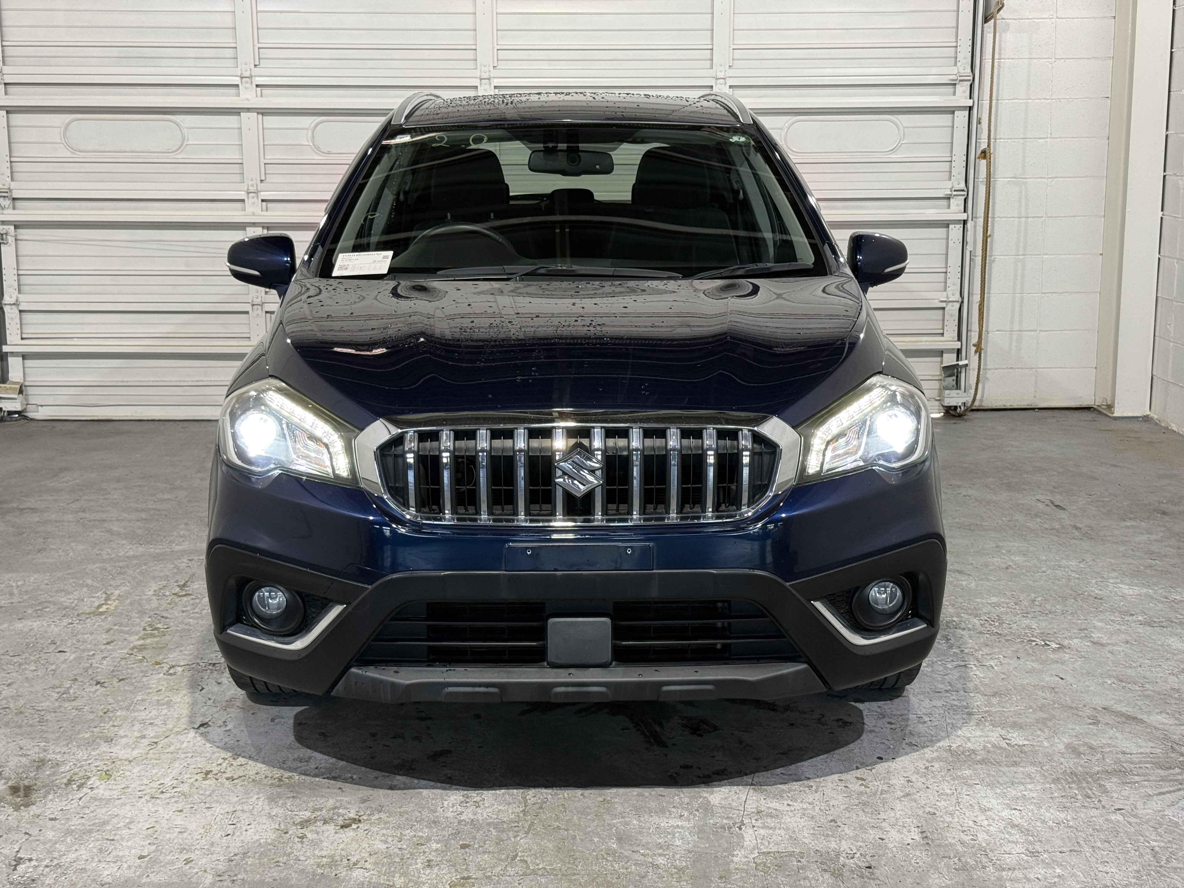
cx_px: 592
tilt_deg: -10.2
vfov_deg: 30.3
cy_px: 444
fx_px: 1642
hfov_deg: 39.7
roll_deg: -0.3
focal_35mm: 48
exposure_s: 1/60
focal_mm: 6.76
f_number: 1.78
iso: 160
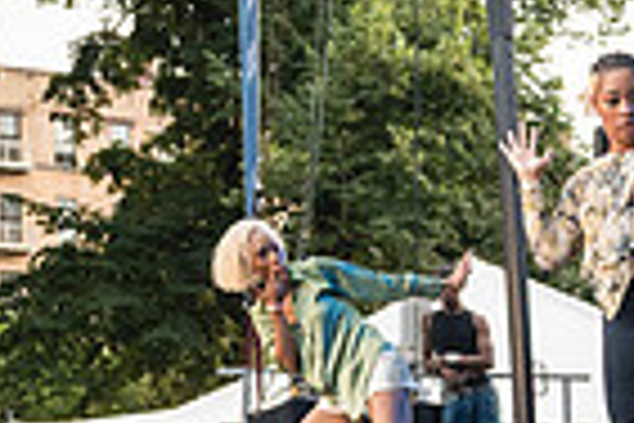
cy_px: 534
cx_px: 893
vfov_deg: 11.9
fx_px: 1972
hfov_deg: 16.9
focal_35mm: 112
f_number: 4
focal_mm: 24
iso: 1000
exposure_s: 1/640
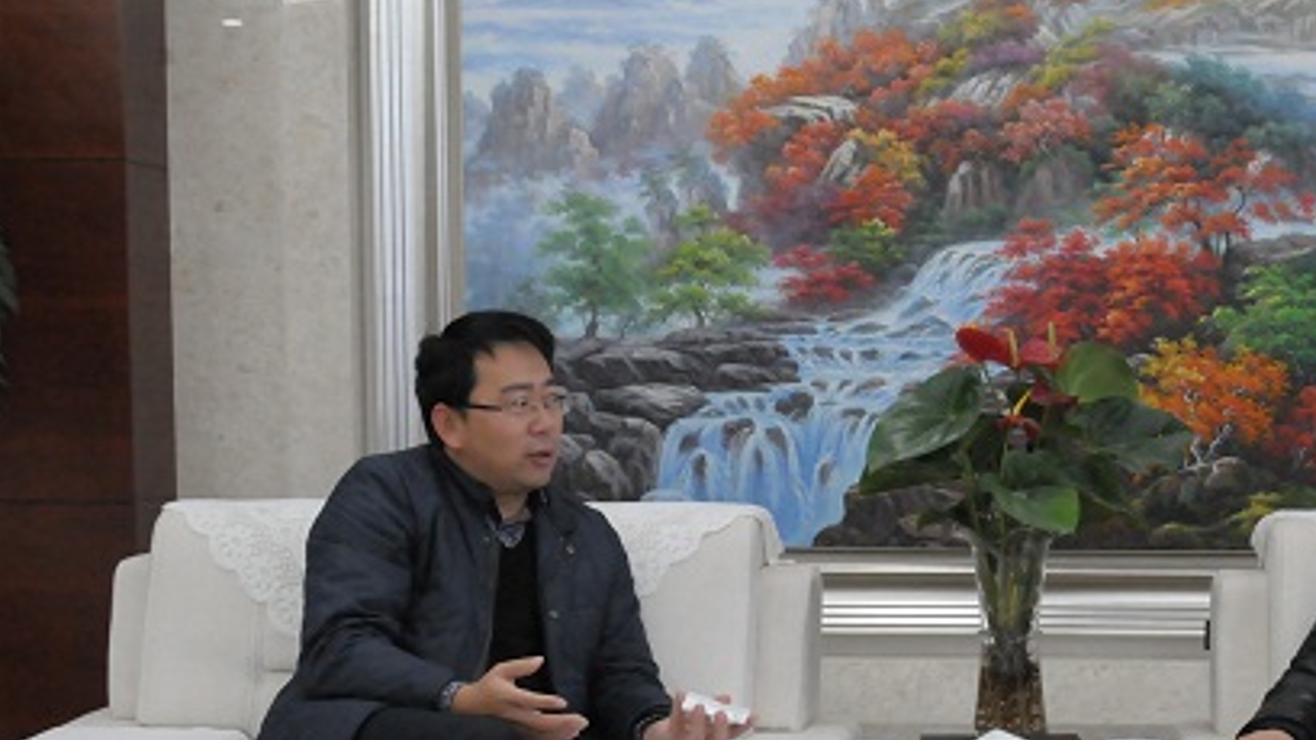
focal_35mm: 76
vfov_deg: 15.7
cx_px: 1023
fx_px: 2652
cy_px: 637
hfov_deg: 27.4
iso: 2500
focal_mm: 28
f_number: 5.6
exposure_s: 1/125
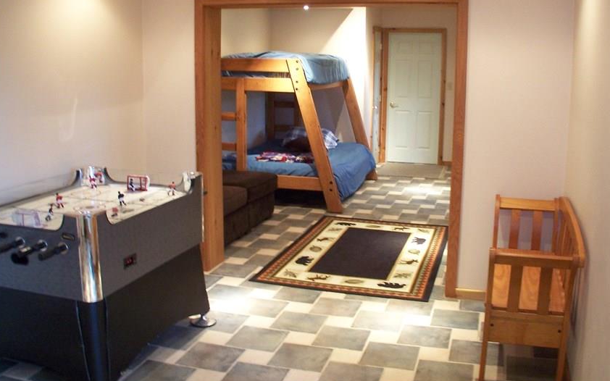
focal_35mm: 49
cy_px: 145
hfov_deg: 41.0
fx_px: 814
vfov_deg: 26.3
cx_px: 326
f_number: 2.8
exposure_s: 1/8
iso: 140
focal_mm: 6.3
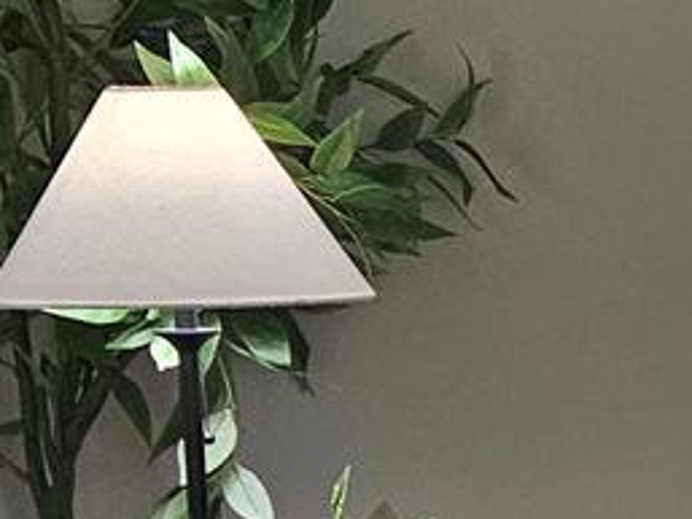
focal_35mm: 183
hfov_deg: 9.5
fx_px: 3660
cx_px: 1721
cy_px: 662
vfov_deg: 8.0
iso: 160
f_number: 1.8
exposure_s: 1/120
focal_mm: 5.4
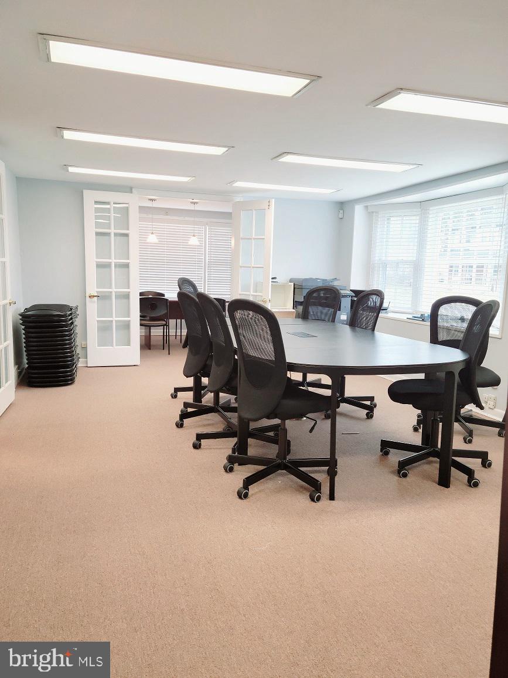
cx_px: 254
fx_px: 548
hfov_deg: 49.7
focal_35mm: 28
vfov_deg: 63.4
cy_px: 339
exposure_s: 1/39.1
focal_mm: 5.9
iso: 200
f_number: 2
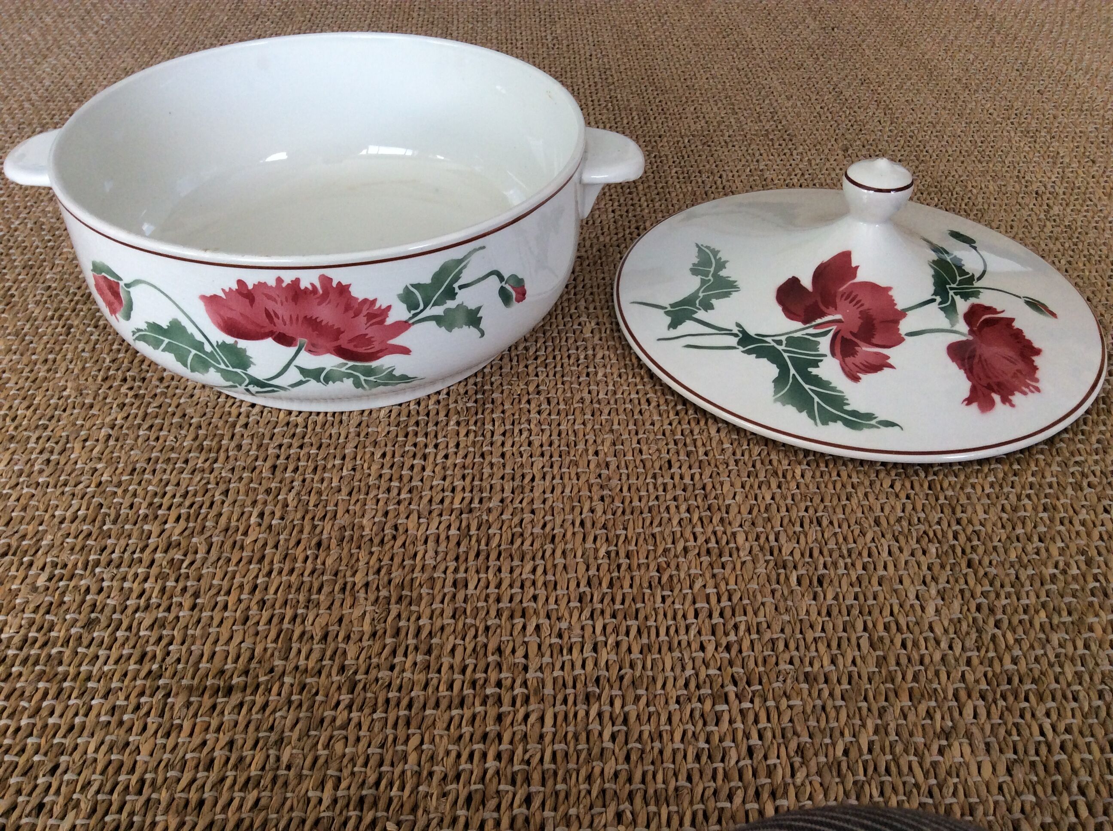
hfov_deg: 56.9
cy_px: 416
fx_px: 1027
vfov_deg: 44.1
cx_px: 556
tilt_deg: -39.9
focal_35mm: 32
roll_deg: +1.1
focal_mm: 3.3
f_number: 2.4
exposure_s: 1/100
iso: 64
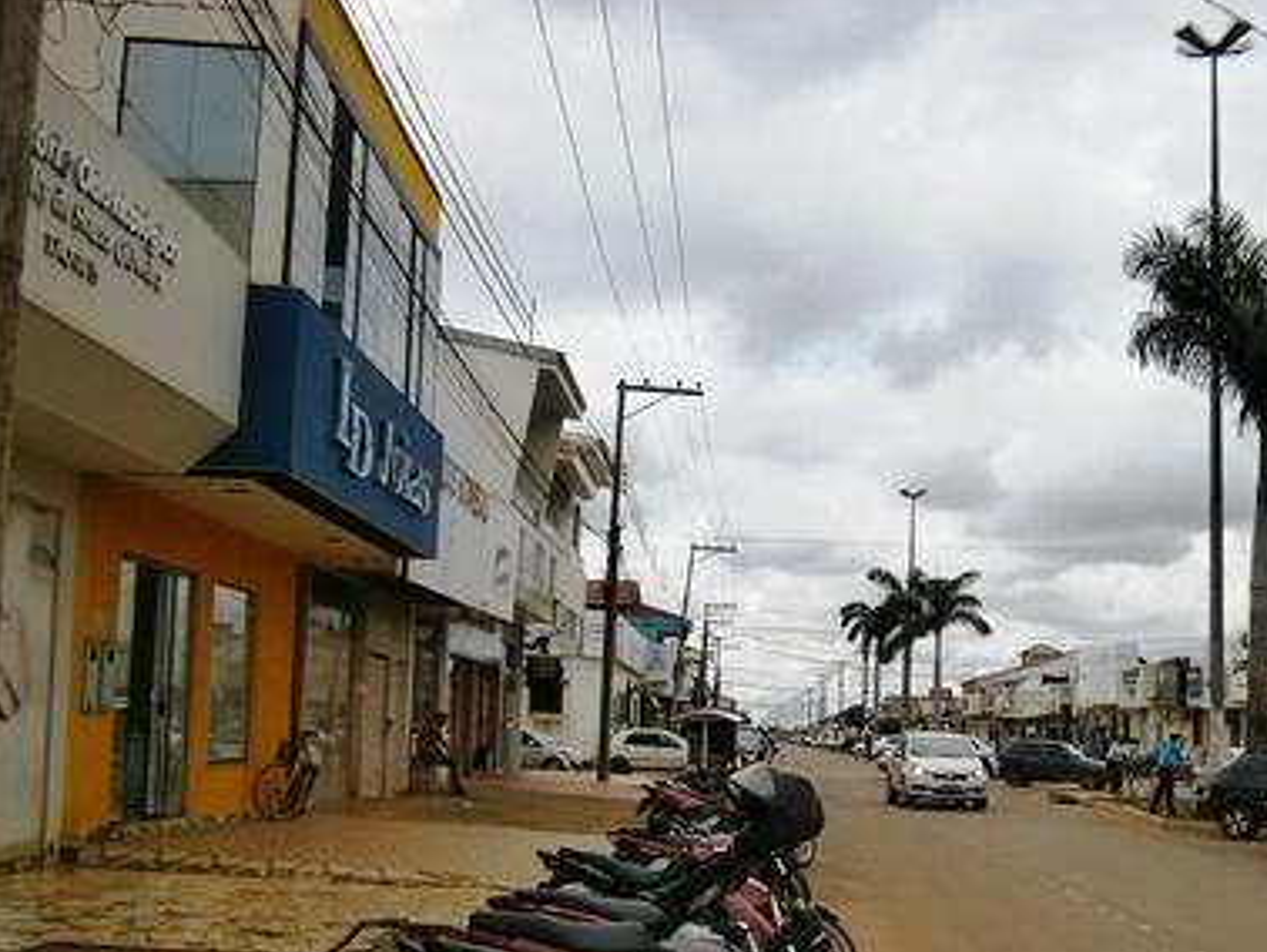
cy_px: 577
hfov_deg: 42.2
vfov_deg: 32.8
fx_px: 1611
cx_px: 878
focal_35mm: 44
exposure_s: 1/320
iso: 80
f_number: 8
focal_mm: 4.7
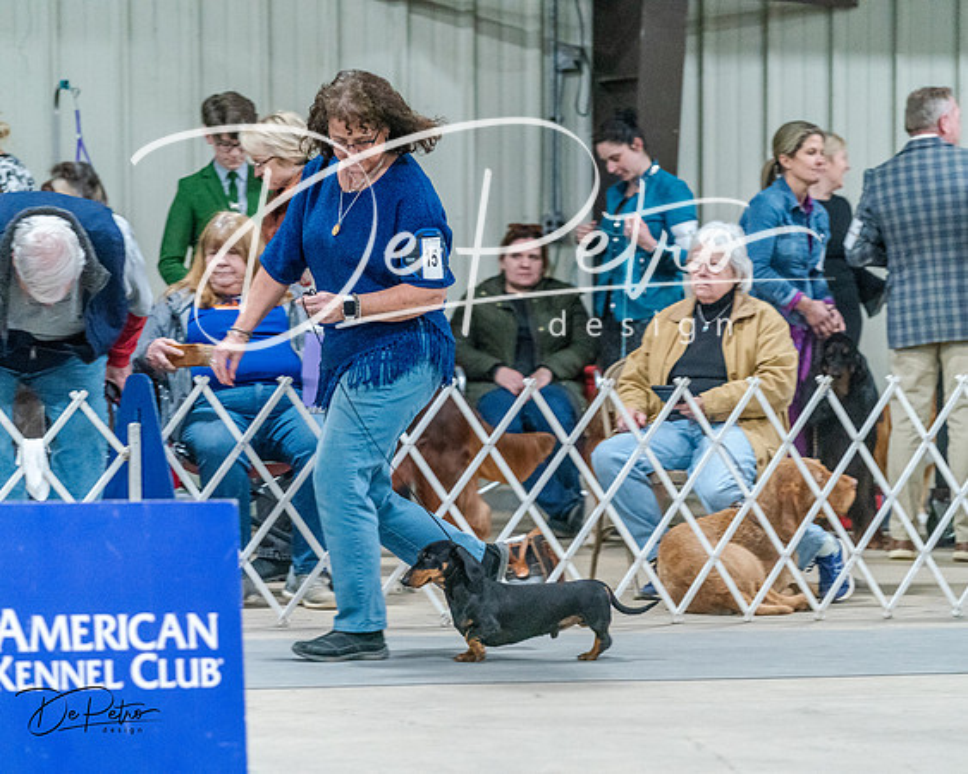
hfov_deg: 12.9
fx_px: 4290
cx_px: 484
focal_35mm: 150
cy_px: 387
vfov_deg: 10.3
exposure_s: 1/200
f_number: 3.5
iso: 6400
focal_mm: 133
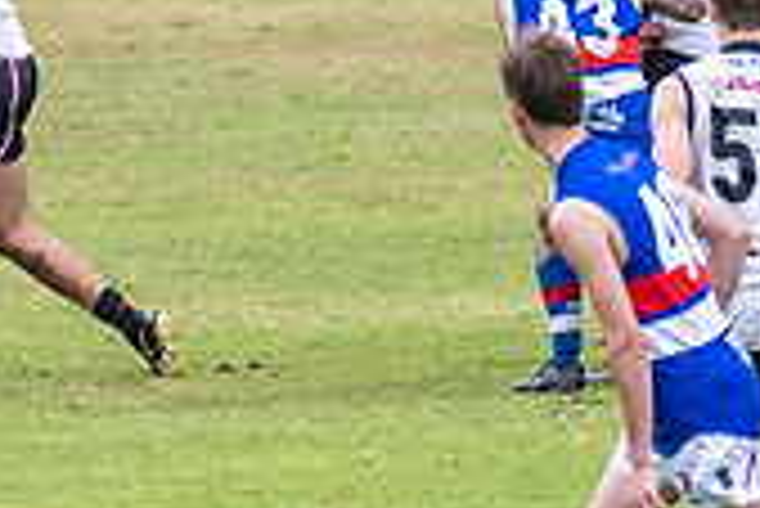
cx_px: -197
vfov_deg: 0.9
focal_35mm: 1550
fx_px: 32749
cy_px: 372
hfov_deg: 1.3
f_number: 7.1
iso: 1250
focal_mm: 280
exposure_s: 1/2000
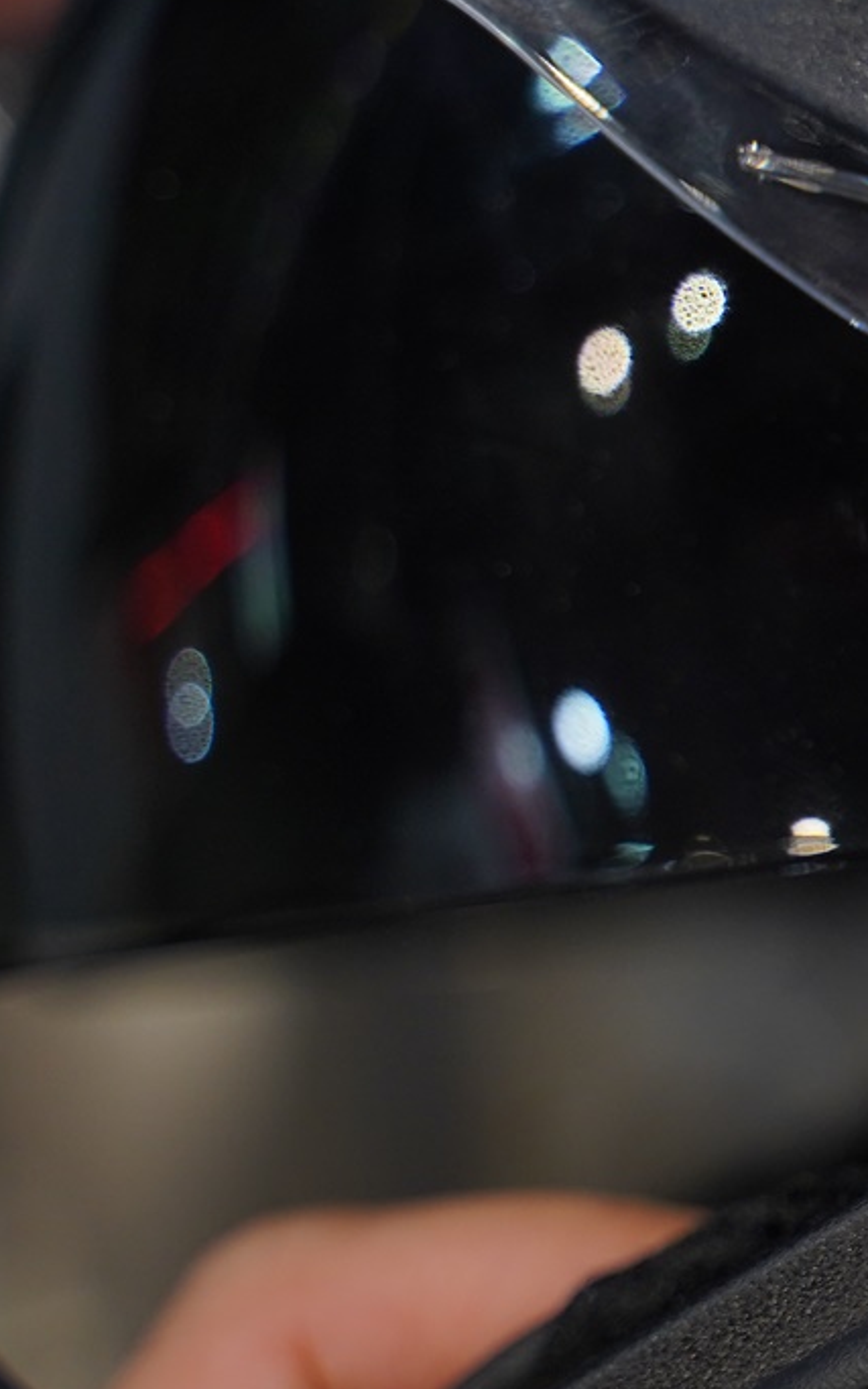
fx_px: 5487
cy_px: 726
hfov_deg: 8.5
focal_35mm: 145
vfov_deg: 14.4
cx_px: 1809
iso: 640
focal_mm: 54
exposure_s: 1/125
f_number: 3.5
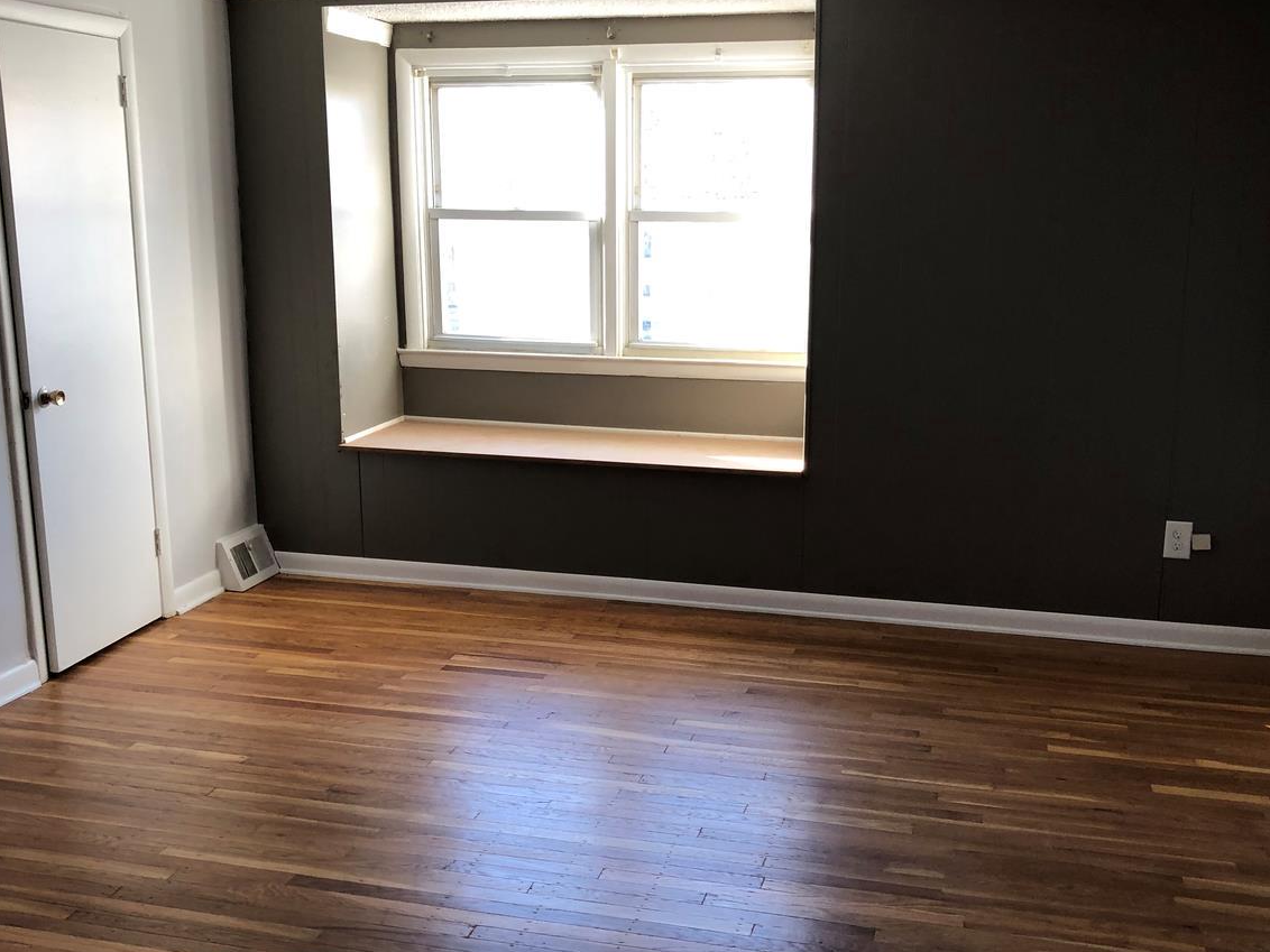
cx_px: 643
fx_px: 1394
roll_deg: +0.0
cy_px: 514
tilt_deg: -14.3
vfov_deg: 37.7
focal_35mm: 38
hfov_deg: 49.0
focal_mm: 3.99
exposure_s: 1/30
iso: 25
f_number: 1.8
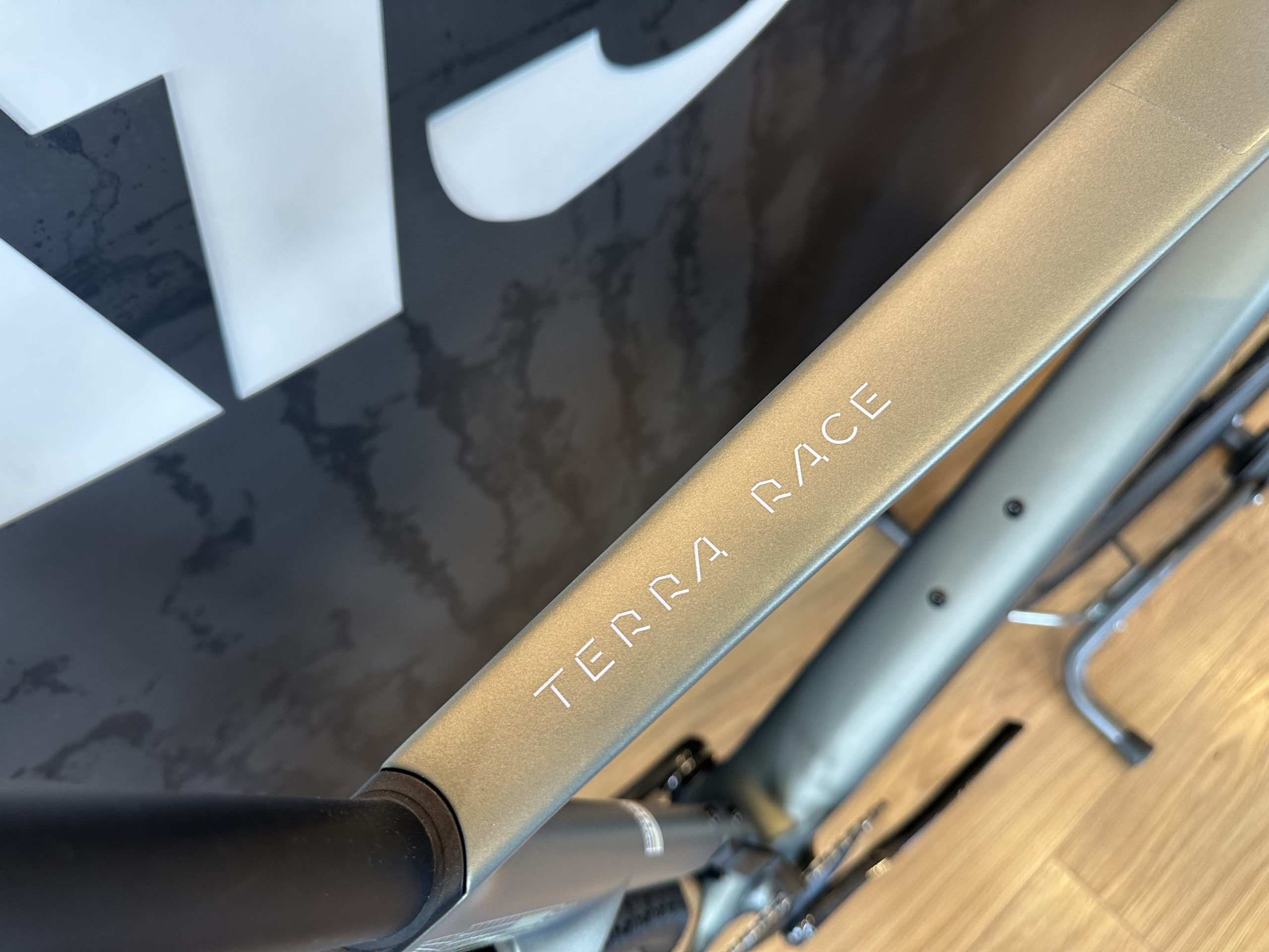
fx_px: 880
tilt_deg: -57.8
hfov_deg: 71.6
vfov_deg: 56.8
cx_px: 634
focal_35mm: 24
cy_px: 476
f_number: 1.78
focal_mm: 6.86
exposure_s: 1/100
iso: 160
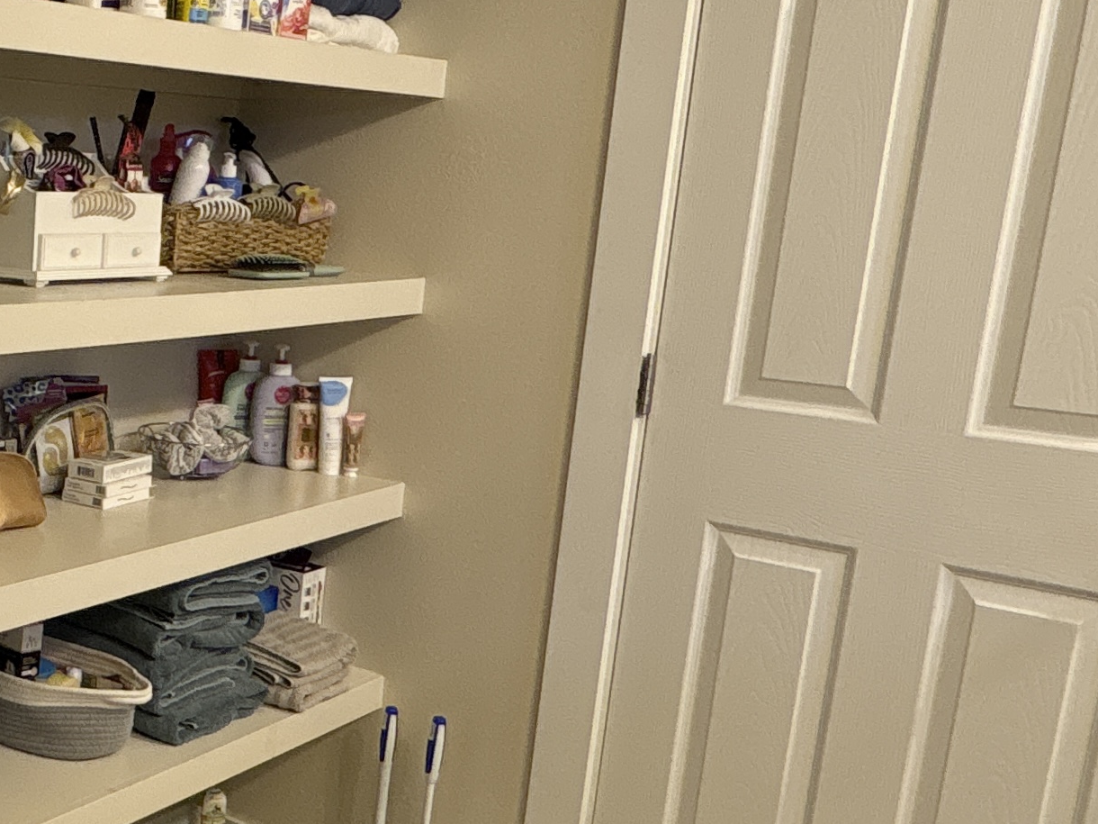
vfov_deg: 34.3
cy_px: 478
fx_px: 1332
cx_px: -101
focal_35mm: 42
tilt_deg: -11.8
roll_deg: +0.0
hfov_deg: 37.7
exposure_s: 1/120
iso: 160
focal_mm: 2.22
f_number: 2.2
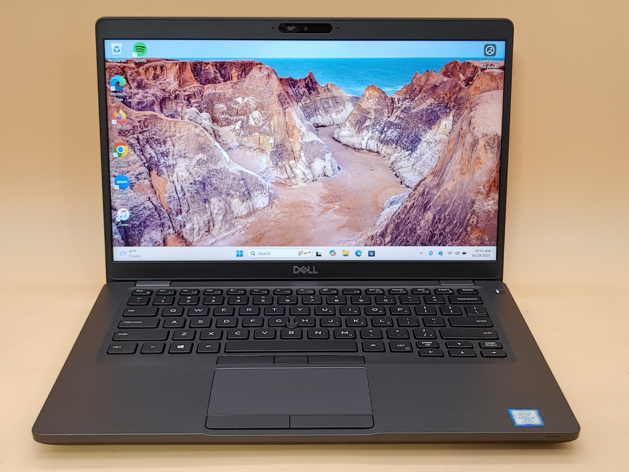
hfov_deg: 41.2
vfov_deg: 31.5
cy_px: 236
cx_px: 314
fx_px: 836
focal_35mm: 46
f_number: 1.8
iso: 100
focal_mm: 4.36
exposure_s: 1/60
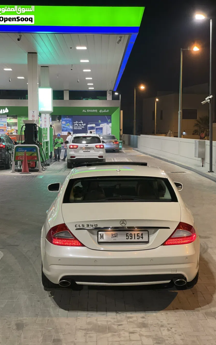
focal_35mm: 56
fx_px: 527
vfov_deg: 36.3
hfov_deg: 23.1
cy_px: 175
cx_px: 122
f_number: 2
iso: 125
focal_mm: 6
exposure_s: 1/33
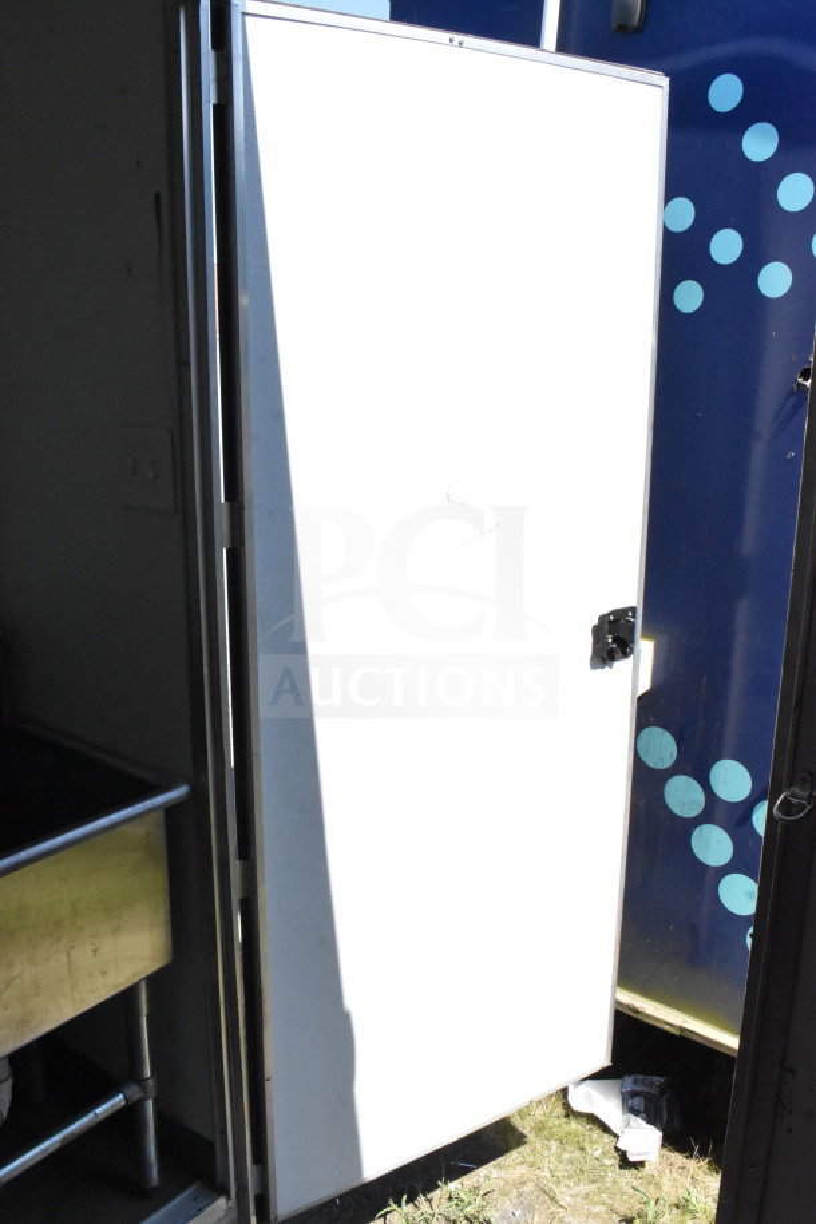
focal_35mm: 32
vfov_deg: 59.5
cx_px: 408
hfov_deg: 41.7
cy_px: 612
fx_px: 1071
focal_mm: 21
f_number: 20
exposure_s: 1/1250
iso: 6400
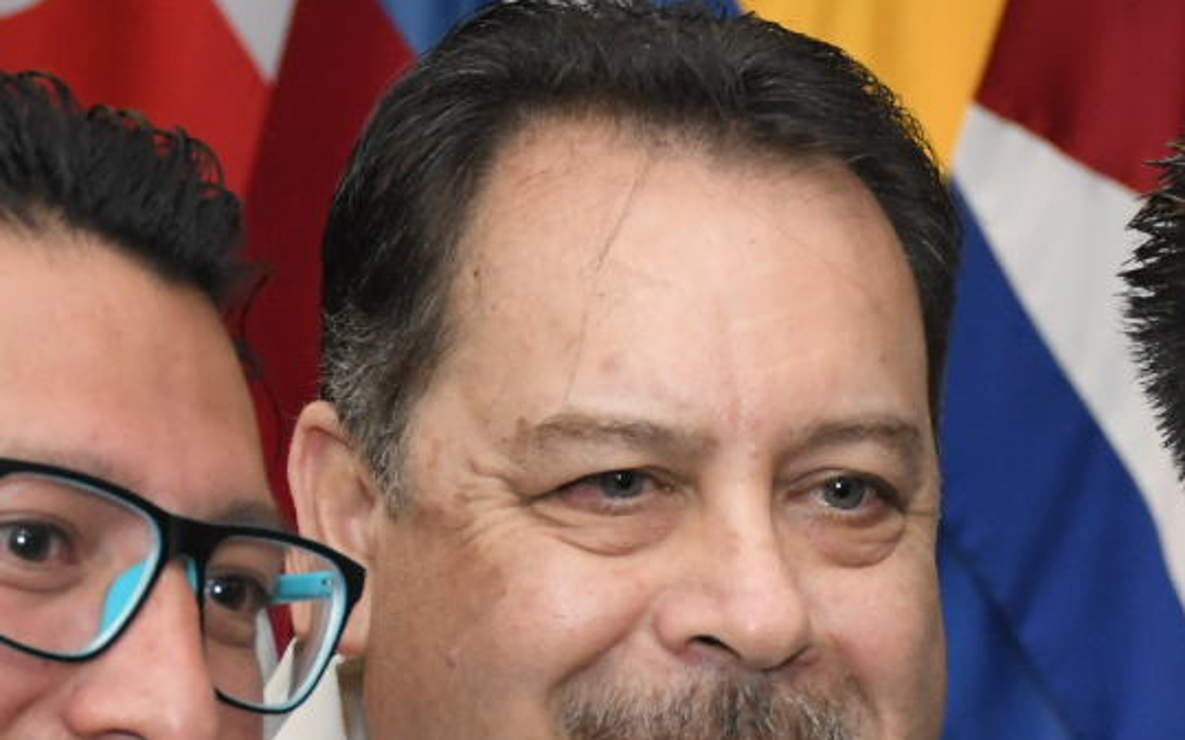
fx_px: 6618
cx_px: 812
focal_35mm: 205
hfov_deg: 10.2
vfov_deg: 6.3
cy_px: 938
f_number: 6.3
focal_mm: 45
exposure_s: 1/100
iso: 2500
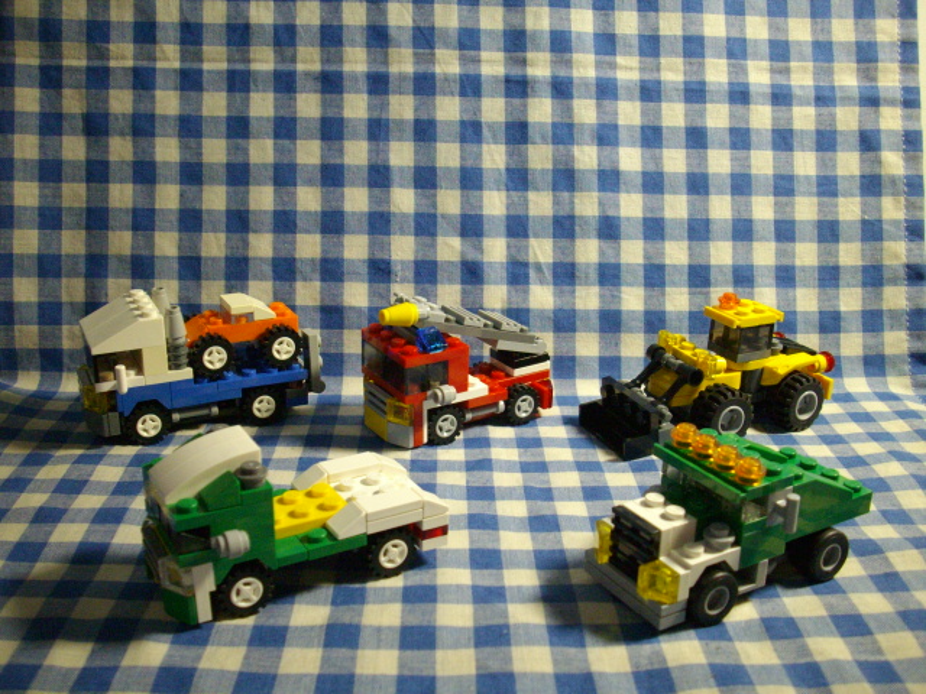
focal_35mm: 37
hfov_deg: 50.1
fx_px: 990
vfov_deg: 38.7
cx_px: 463
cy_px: 347
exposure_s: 1/50
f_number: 2.8
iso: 365
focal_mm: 6.2
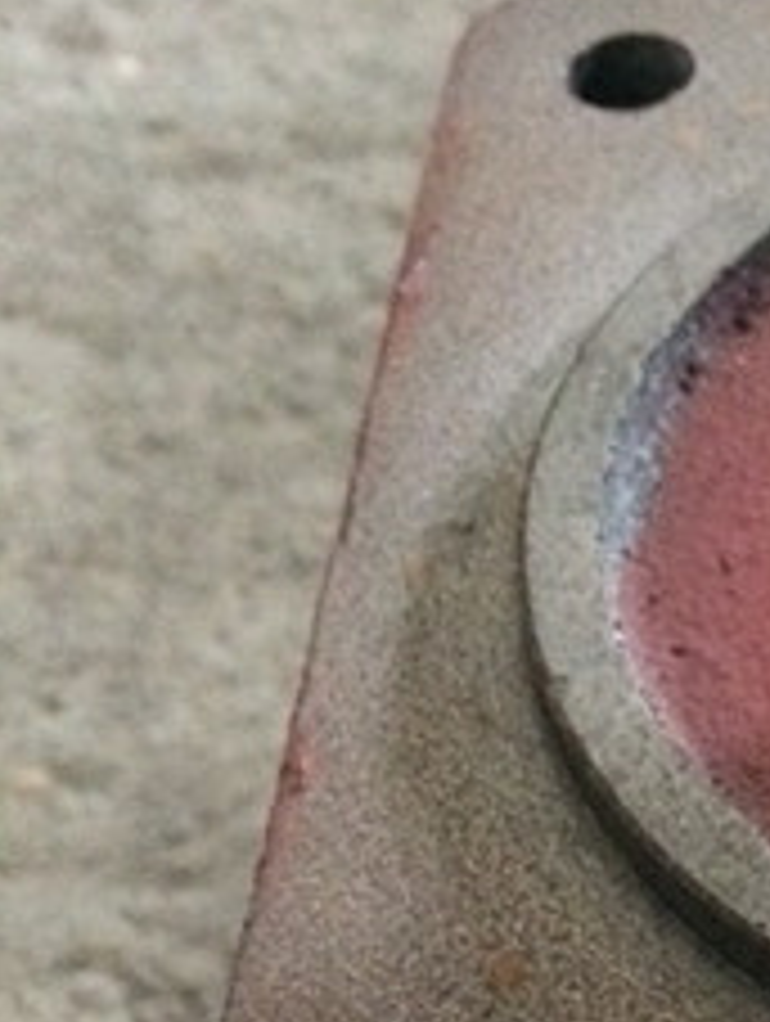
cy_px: 1202
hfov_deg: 13.2
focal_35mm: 102
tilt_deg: -53.9
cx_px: 1342
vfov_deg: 18.3
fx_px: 3017
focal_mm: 4.15
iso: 500
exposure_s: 1/15
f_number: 2.2
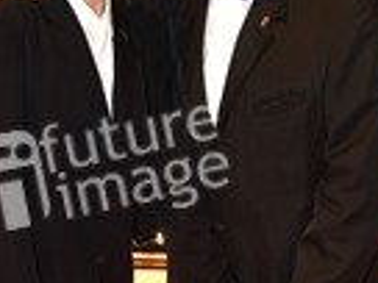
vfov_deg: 12.9
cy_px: 311
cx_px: 167
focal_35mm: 113
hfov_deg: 17.4
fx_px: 1234
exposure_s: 1/320
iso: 1250
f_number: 5
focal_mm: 40
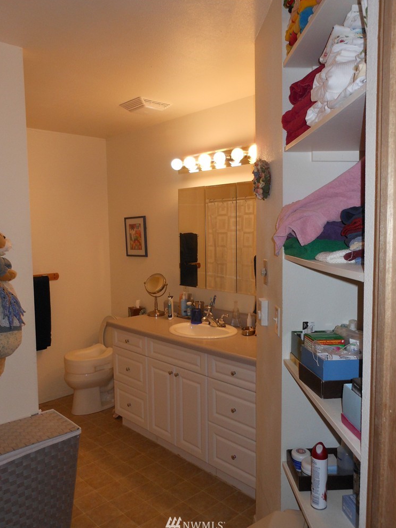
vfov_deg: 61.6
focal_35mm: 29
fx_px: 442
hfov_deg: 48.2
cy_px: 270
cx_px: 195
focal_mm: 5
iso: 200
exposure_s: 1/25
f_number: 3.7
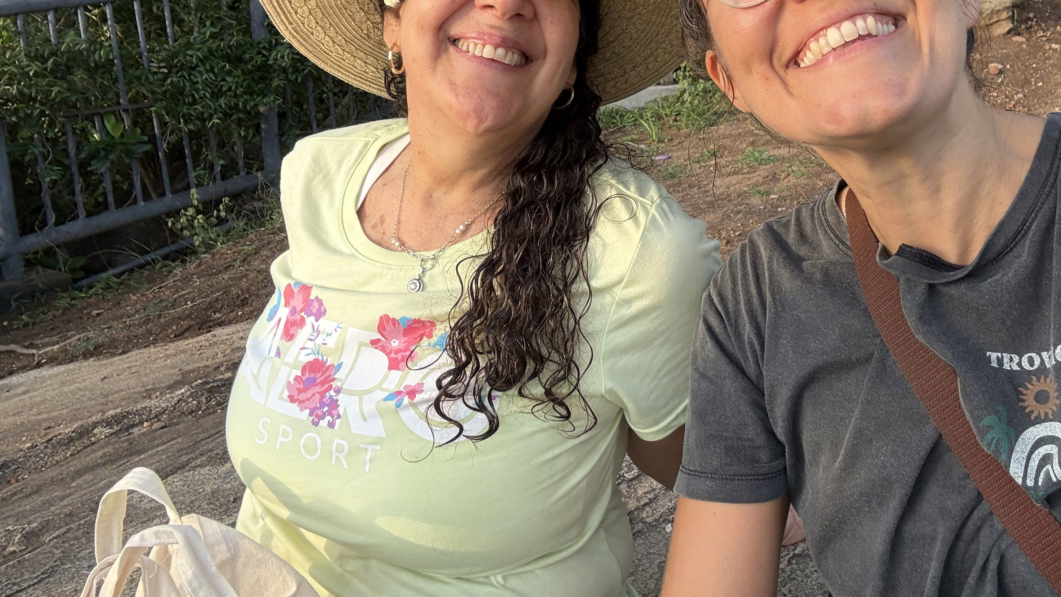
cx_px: 641
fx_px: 872
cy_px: 155
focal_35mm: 31
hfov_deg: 62.0
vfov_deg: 36.9
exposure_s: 1/269
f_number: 1.9
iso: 25
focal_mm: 2.69
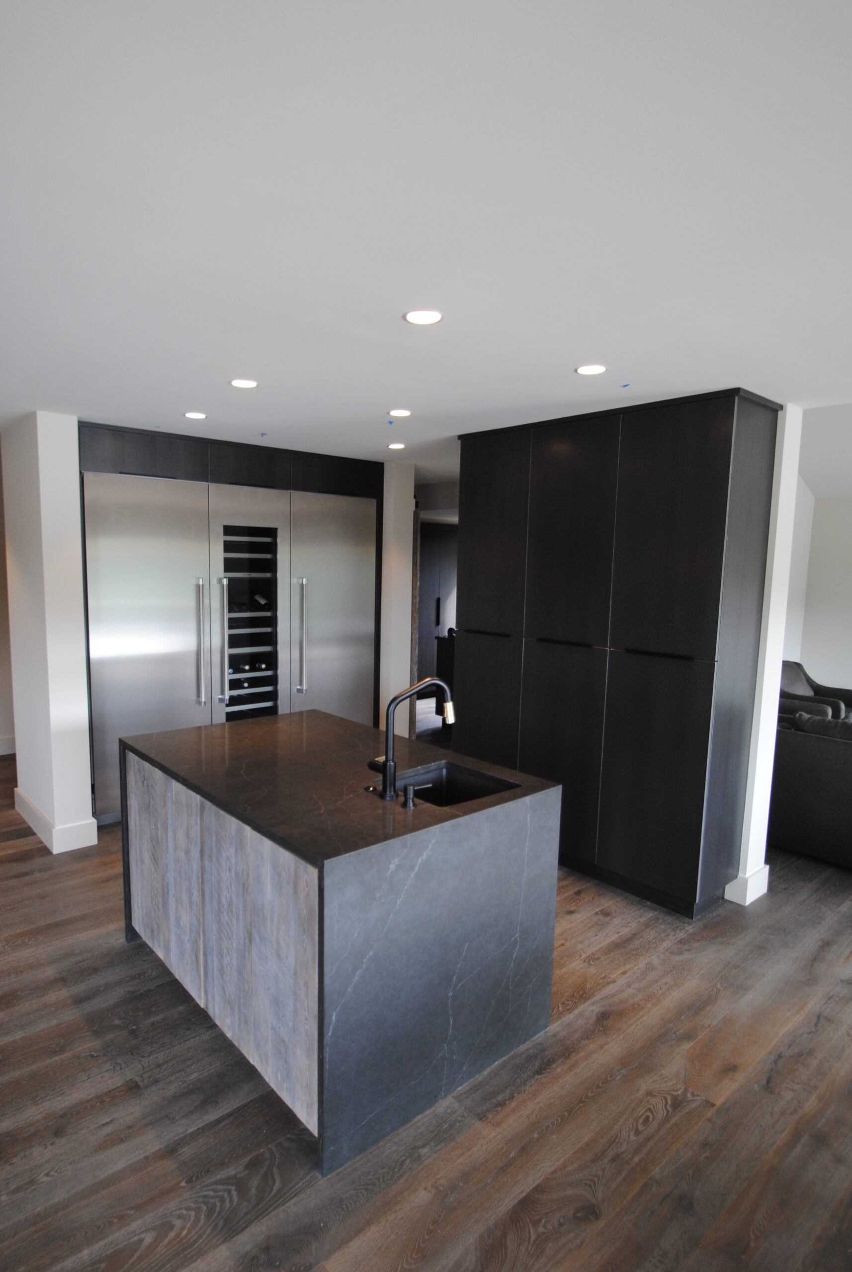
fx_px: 637
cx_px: 426
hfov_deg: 67.5
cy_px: 636
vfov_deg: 89.9
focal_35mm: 18
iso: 220
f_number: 3.8
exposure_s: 1/30
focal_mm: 12
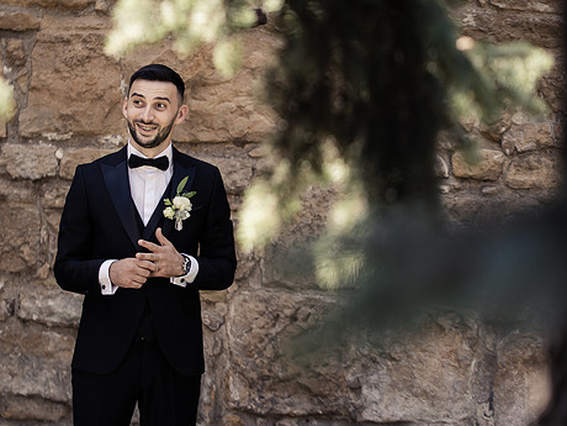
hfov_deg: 14.8
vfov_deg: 11.1
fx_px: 2179
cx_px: 207
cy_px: 171
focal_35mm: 133
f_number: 3.2
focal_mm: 90
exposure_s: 1/1250
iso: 640
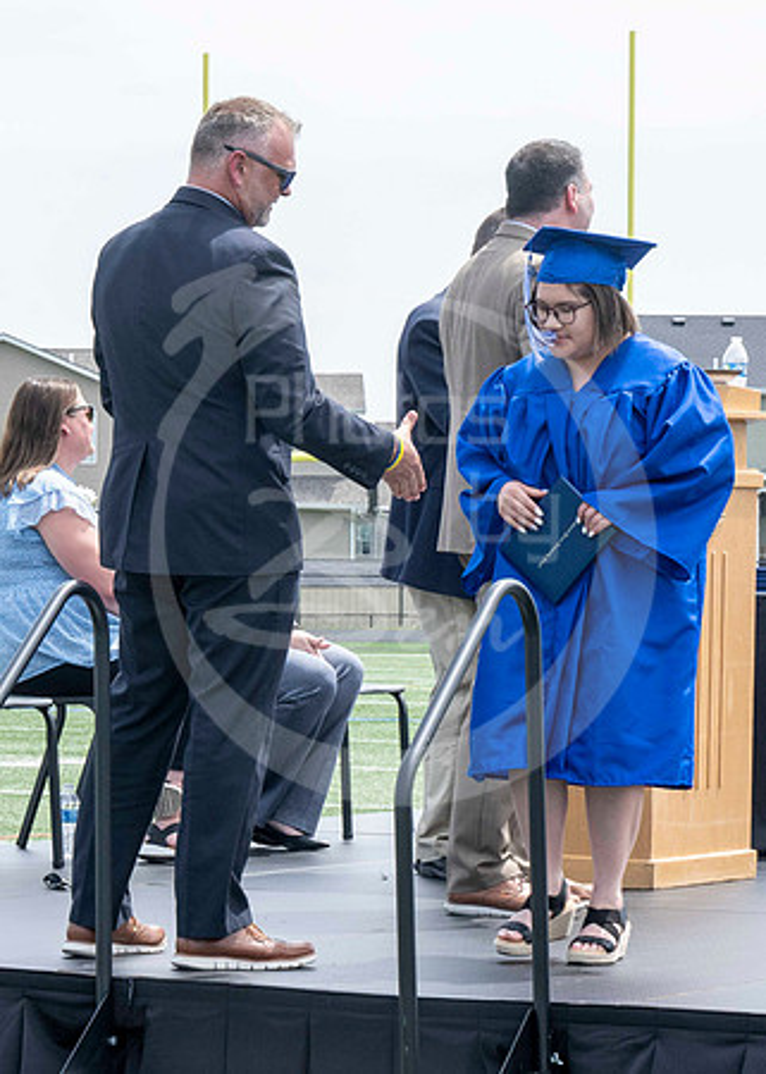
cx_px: 260
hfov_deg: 8.9
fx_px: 4899
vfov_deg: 12.5
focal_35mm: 161
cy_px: 392
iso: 200
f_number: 13
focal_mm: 70
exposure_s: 1/250
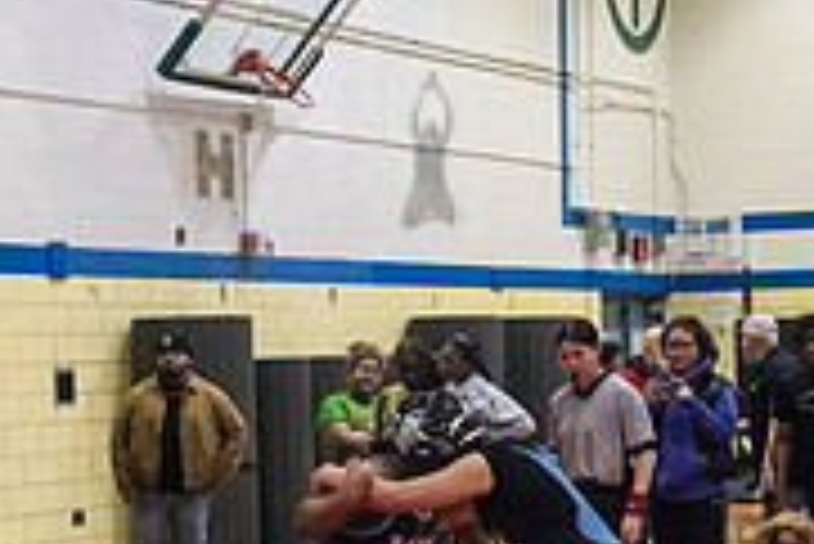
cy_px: 582
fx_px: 2534
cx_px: 427
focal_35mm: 112
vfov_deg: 12.1
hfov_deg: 18.2
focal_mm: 35
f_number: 4
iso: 8000
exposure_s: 1/400
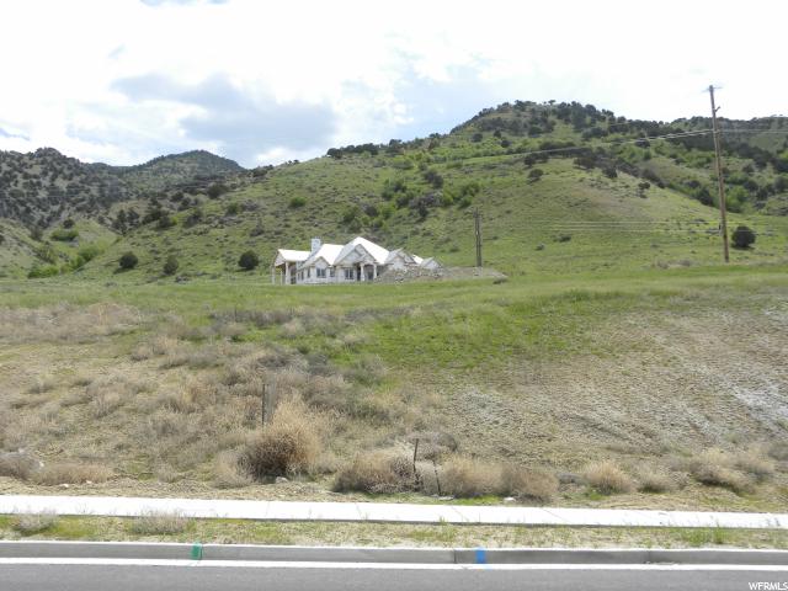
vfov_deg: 42.9
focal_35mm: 33
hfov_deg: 55.4
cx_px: 394
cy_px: 296
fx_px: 751
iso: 64
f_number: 5
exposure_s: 1/316
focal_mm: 5.9
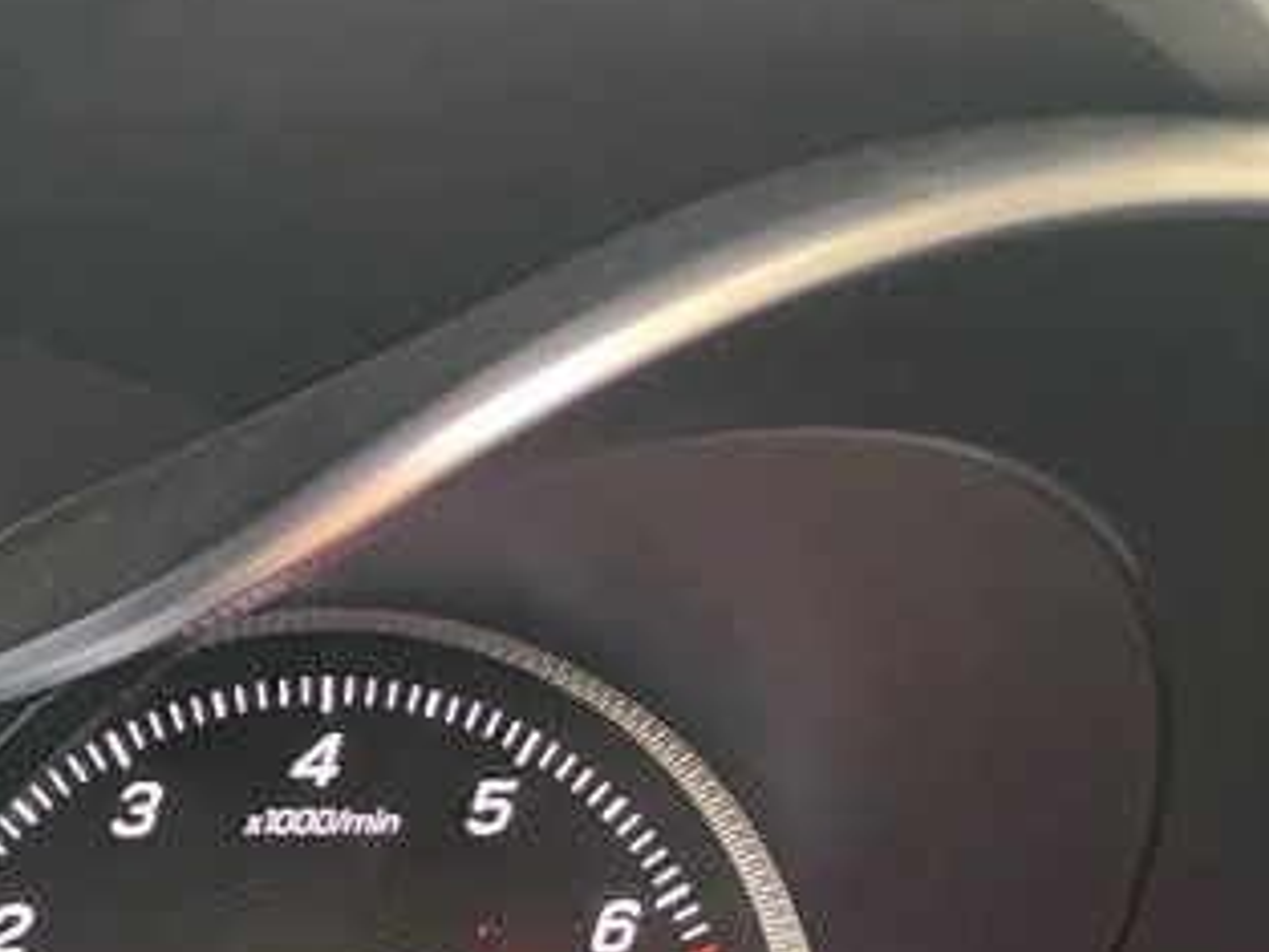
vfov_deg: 16.5
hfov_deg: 19.8
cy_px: 1203
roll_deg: -1.3
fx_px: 3117
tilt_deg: -22.5
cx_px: -661
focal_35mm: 85
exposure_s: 1/40
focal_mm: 4.2
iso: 400
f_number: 1.6
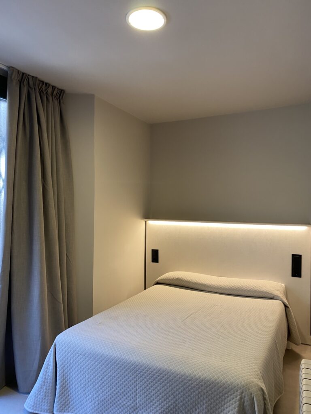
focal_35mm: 26
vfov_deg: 67.3
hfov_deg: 53.1
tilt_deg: -0.9
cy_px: 207
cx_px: 156
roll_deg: +0.4
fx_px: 311
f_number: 1.8
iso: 64
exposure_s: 1/50
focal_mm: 4.25
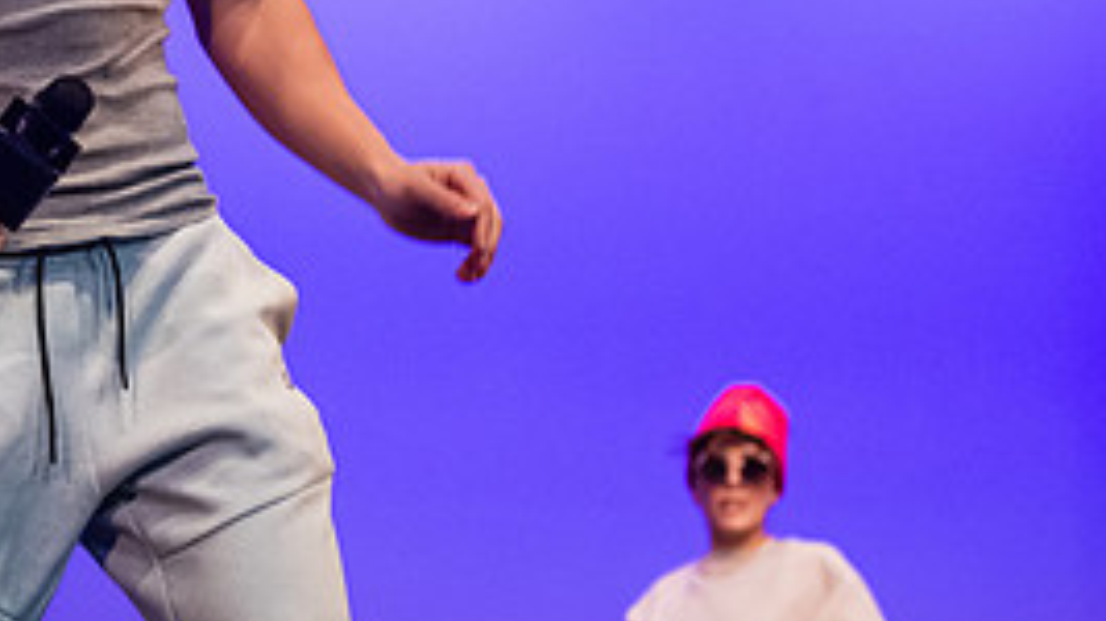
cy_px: -106
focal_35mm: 171
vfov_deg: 7.0
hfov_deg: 12.5
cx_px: 162
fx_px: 5013
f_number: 3.2
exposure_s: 1/320
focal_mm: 75
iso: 4000
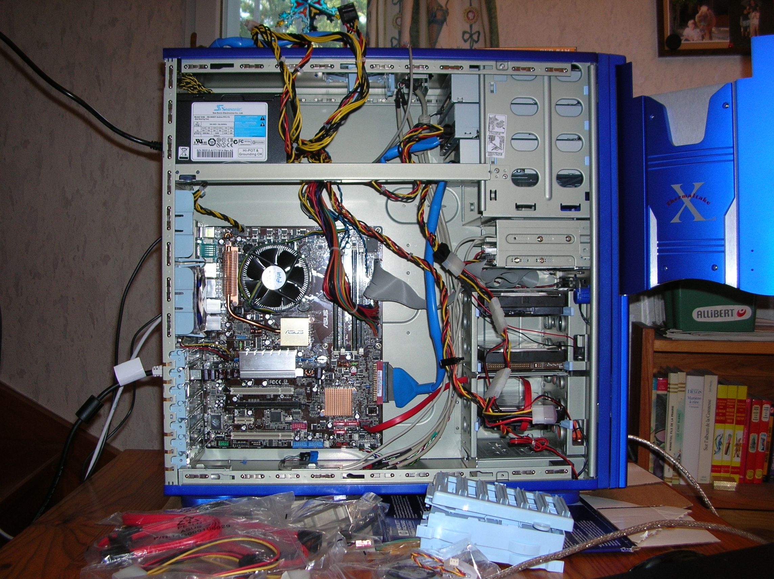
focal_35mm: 37
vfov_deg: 38.6
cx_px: 387
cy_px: 290
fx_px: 827
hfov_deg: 50.2
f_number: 2.9
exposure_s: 1/60.1
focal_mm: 6.2
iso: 50
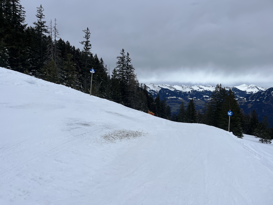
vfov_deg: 53.1
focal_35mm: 26
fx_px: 205
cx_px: 136
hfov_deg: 67.3
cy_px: 102
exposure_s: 1/1441
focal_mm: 5.1
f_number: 1.6
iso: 50
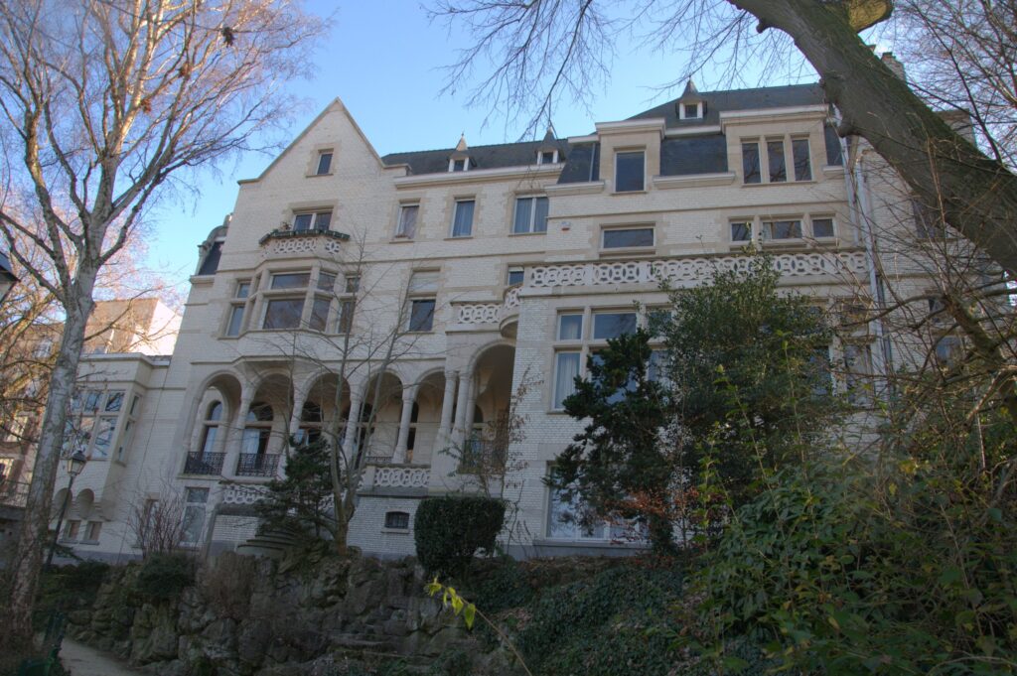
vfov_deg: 47.9
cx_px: 508
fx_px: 762
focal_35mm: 27
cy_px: 338
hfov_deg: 67.4
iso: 280
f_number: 5.6
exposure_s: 1/125
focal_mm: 18
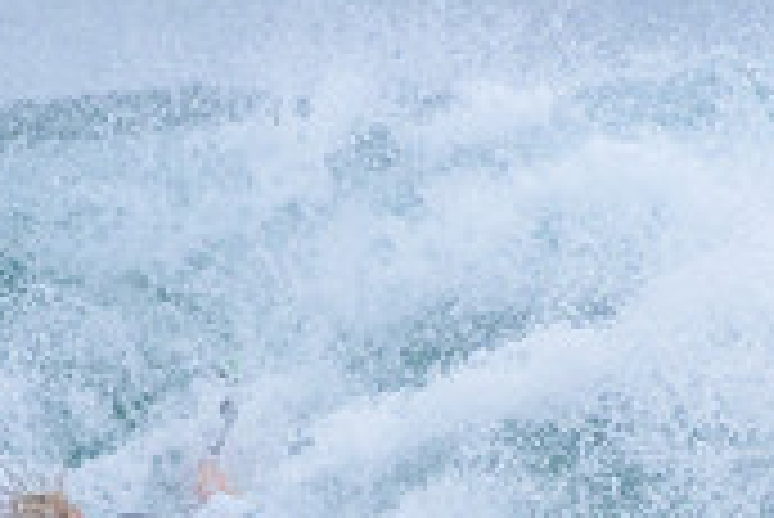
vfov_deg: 0.5
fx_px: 61626
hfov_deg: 0.7
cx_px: 90
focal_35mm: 2864
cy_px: 642
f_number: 11
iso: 2500
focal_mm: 850
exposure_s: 1/2000
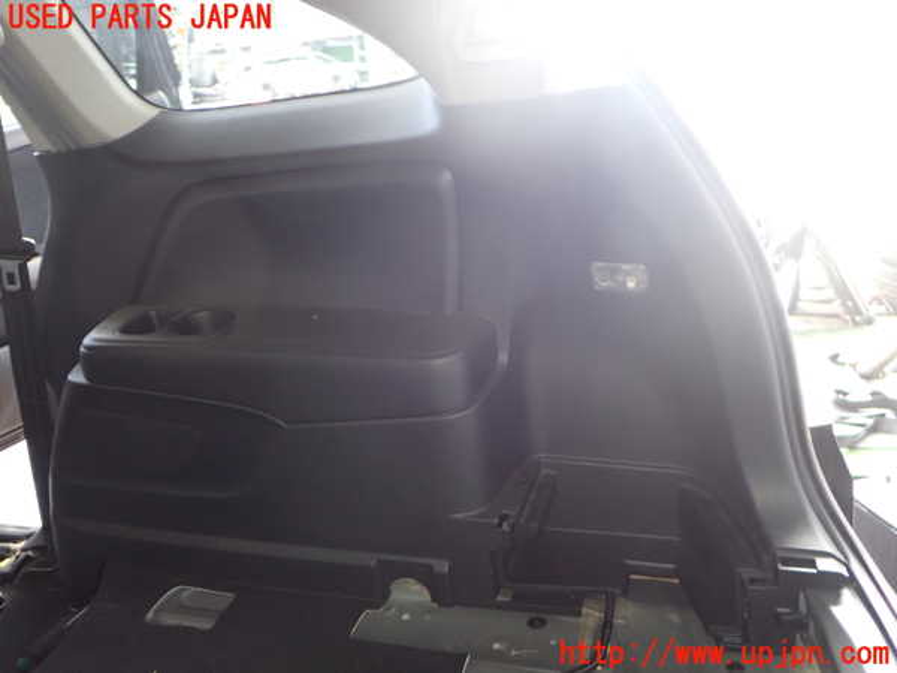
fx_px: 777
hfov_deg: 60.0
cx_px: 448
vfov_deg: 46.8
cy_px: 336
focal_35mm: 30
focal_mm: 5.4
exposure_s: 1/30
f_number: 2.3
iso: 250
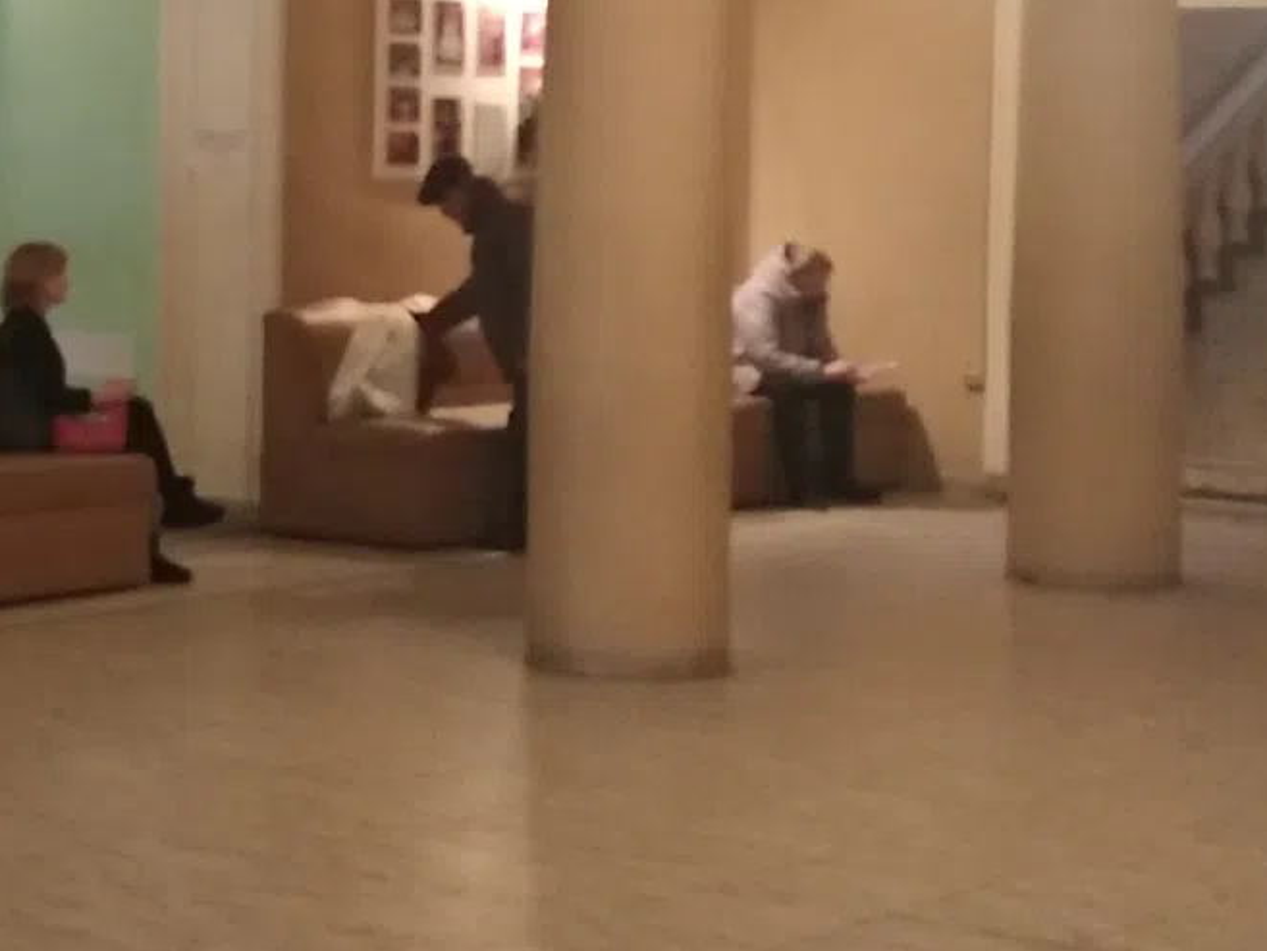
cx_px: 368
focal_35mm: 95
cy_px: 83
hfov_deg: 20.5
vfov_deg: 15.4
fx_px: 3478
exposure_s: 1/20
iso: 1600
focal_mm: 3.81
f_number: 2.2
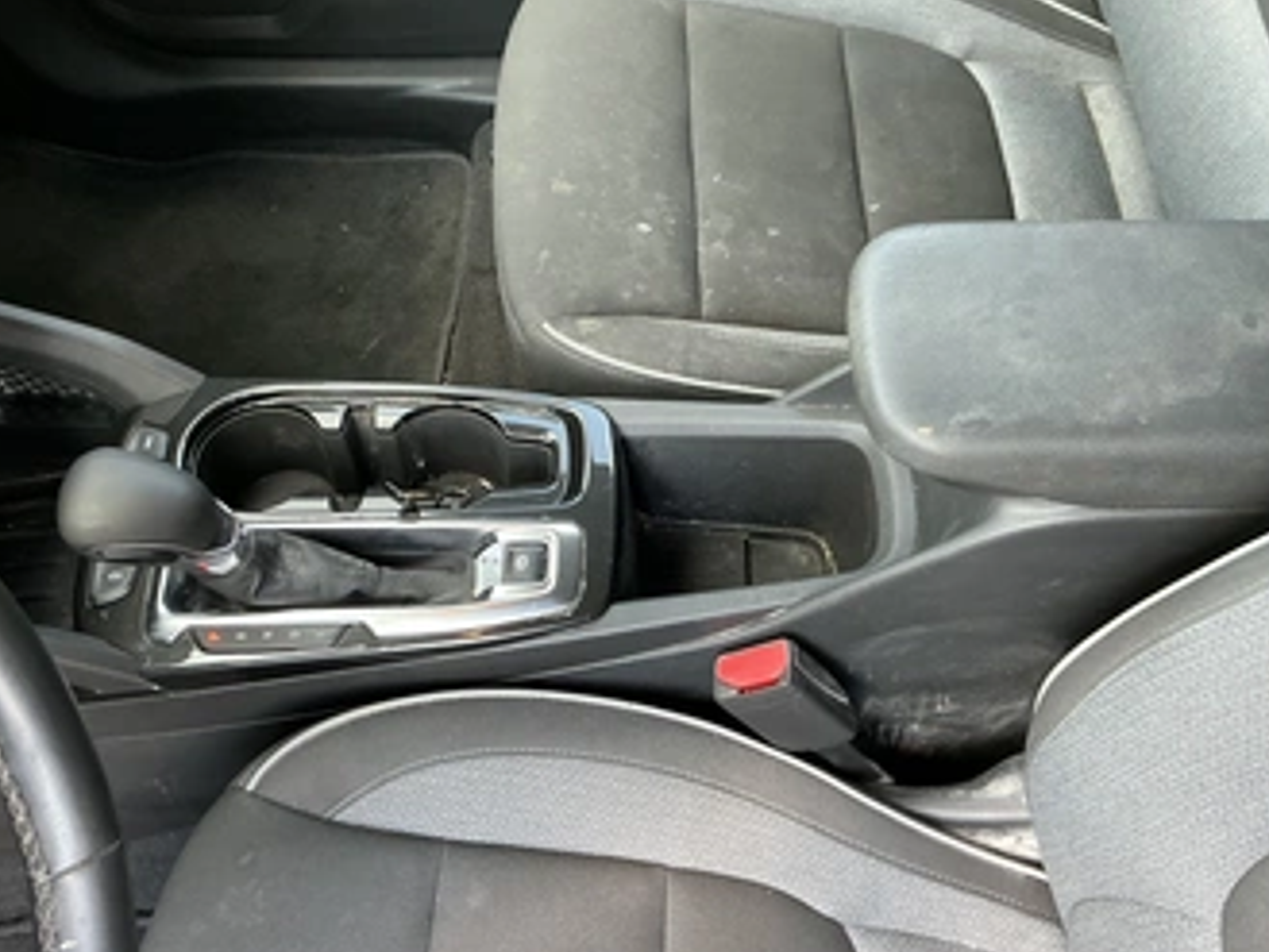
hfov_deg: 53.9
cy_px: 416
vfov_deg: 41.7
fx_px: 1247
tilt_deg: -57.2
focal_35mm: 34
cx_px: 586
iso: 64
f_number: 1.8
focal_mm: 3
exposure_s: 1/83
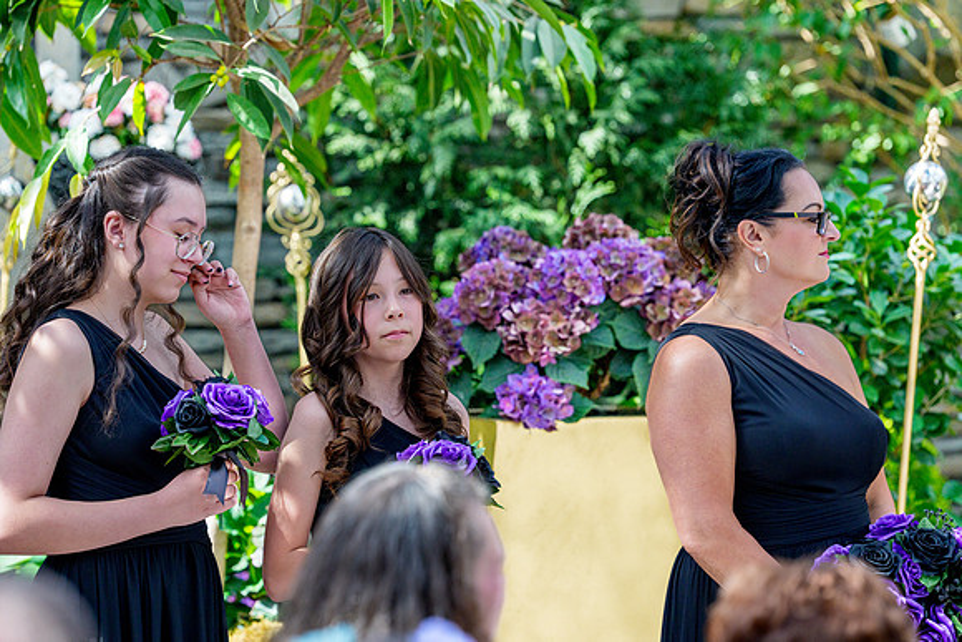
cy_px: 321
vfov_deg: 9.2
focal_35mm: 150
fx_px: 4009
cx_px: 481
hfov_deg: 13.7
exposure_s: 1/3200
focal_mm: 150
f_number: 3.2
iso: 640
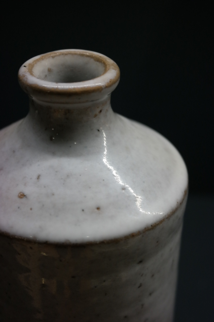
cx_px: 107
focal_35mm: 58
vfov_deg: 34.5
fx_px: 517
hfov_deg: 23.4
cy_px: 161
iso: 1600
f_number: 5
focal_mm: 38
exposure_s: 1/60
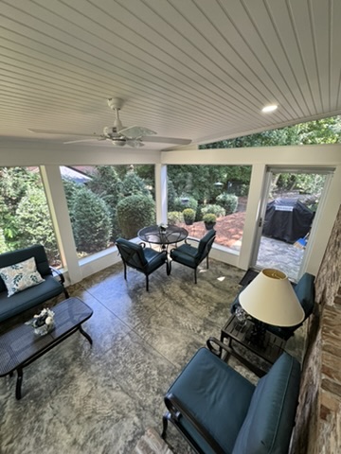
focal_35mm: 14
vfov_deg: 102.1
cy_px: 227
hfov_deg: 85.7
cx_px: 170
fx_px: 184
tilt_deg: -20.3
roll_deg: +0.8
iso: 320
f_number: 2.2
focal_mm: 2.22
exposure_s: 1/120
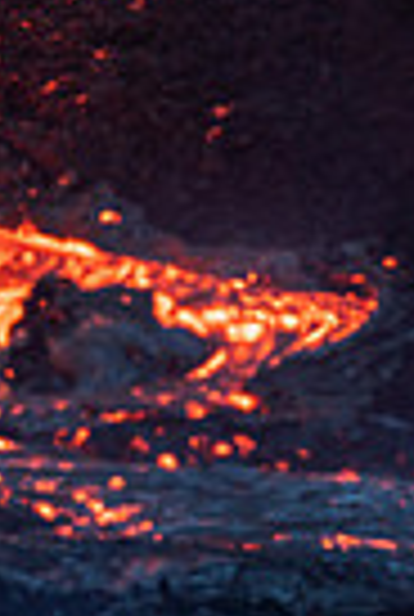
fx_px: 22500
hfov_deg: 1.1
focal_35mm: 1311
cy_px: -243
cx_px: -207
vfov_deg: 1.6
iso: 100
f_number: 18
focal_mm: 400
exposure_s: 1/1.67
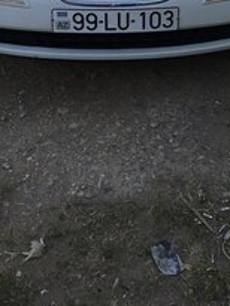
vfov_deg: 25.2
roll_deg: -2.0
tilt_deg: -17.2
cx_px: 122
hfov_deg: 21.0
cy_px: -52
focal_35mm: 70
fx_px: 619
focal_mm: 4.15
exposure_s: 1/874
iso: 25
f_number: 2.2
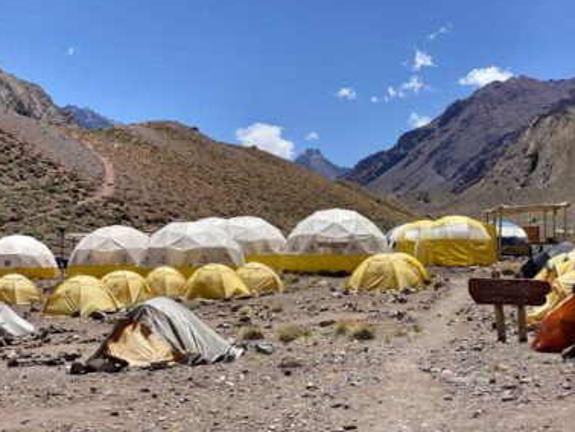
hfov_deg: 34.9
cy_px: 210
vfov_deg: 26.6
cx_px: 297
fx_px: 914
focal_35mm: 55
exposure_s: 1/1845
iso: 20
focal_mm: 6
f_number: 2
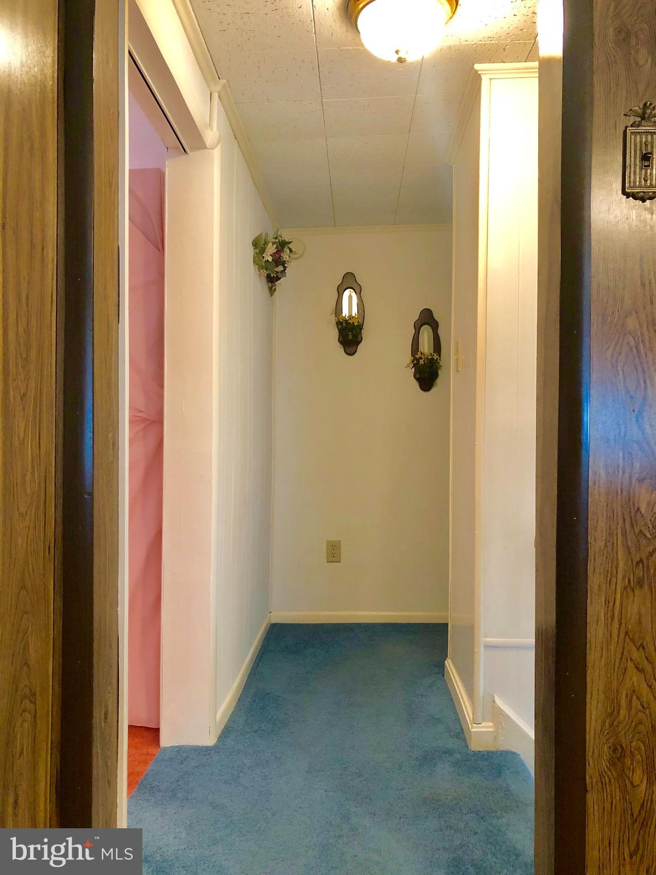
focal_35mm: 28
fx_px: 707
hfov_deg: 49.7
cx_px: 328
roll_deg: -0.2
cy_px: 438
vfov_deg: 63.4
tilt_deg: -0.6
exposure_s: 1/15
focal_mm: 3.99
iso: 80
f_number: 1.8
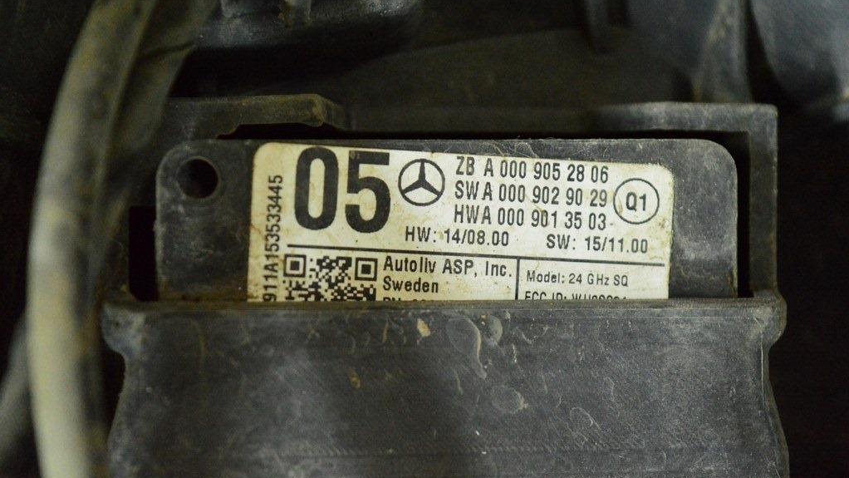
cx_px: 424
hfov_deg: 24.6
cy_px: 226
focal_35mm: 87
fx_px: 1948
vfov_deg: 14.0
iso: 6400
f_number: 5.6
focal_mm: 55
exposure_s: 1/160
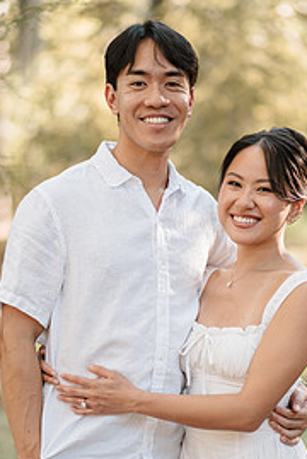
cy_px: 321
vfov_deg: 14.4
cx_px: 193
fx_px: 1812
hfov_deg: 9.7
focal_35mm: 142
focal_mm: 85
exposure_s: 1/320
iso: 125
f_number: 1.8
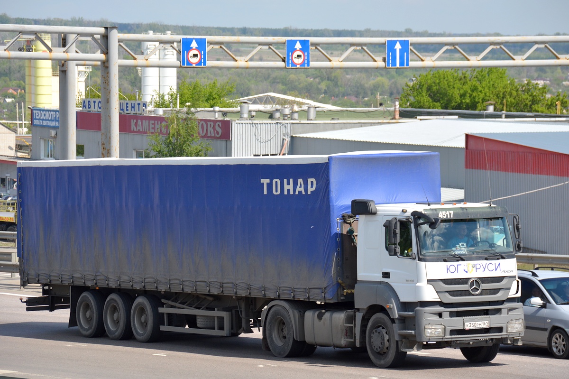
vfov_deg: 8.7
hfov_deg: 13.0
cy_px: 190
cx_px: 284
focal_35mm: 158
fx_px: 2488
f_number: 6.3
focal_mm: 105
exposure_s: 1/1600
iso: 400
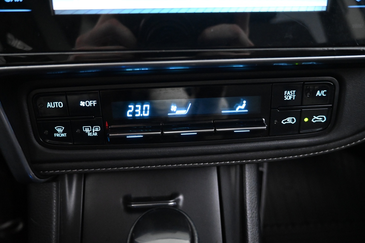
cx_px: 182
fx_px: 243
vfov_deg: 53.1
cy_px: 122
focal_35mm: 24
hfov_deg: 73.7
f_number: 3.5
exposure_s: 1/25
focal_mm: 16
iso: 5000
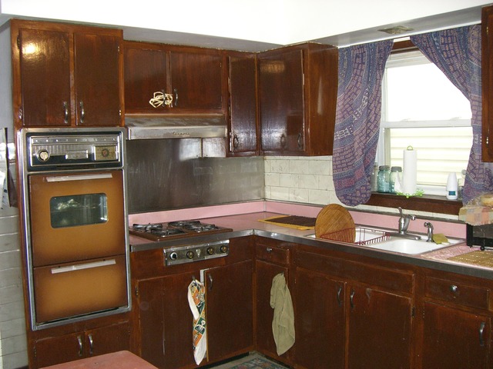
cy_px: 184
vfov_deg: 37.7
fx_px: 541
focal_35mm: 38
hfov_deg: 49.0
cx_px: 246
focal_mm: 6.2
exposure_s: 1/60
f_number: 2.7
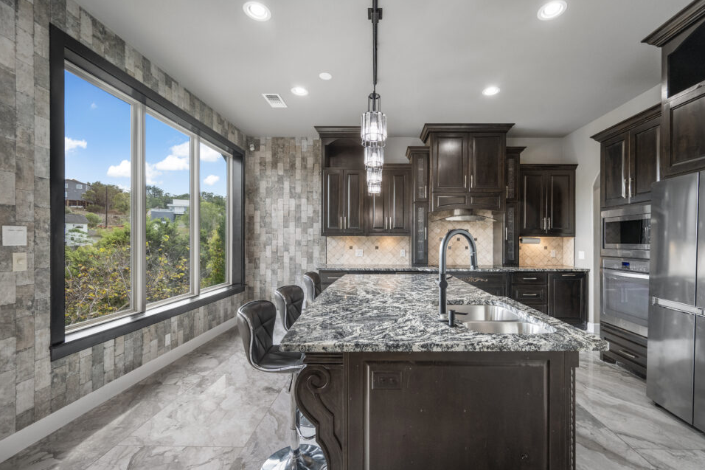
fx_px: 294
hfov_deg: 100.3
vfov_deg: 77.3
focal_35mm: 15
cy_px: 239
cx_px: 370
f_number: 6.3
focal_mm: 14
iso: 320
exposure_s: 1/25
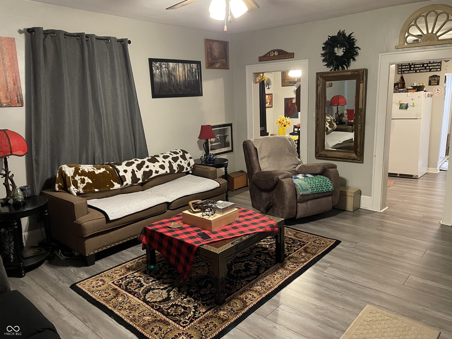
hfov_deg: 67.3
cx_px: 226
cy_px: 170
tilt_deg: -12.2
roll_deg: +2.8
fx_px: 339
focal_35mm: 26
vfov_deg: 53.1
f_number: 1.6
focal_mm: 4.2
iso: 640
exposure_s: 1/40
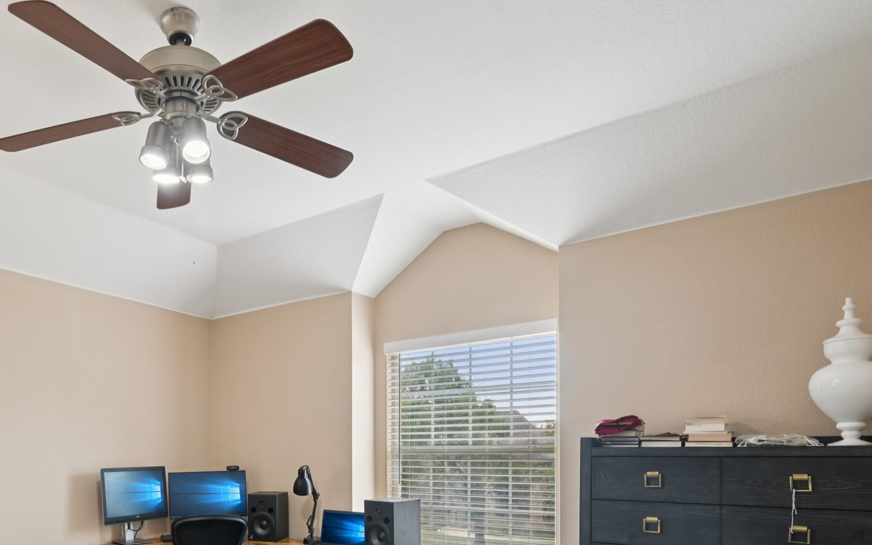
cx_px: 223
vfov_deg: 45.1
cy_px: 448
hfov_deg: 66.5
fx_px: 614
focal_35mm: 26
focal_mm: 15.5
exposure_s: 1/60
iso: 400
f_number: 8
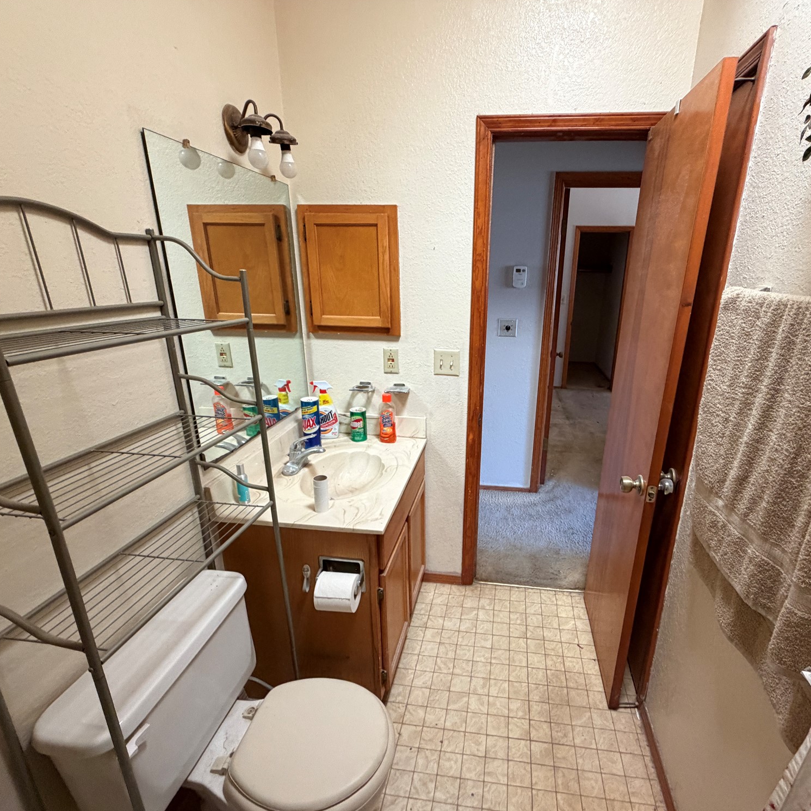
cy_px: 412
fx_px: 451
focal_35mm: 17
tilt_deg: -18.5
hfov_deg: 83.5
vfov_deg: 84.0
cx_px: 462
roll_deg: +0.2
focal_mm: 2.22
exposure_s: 1/60
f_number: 2.2
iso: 400
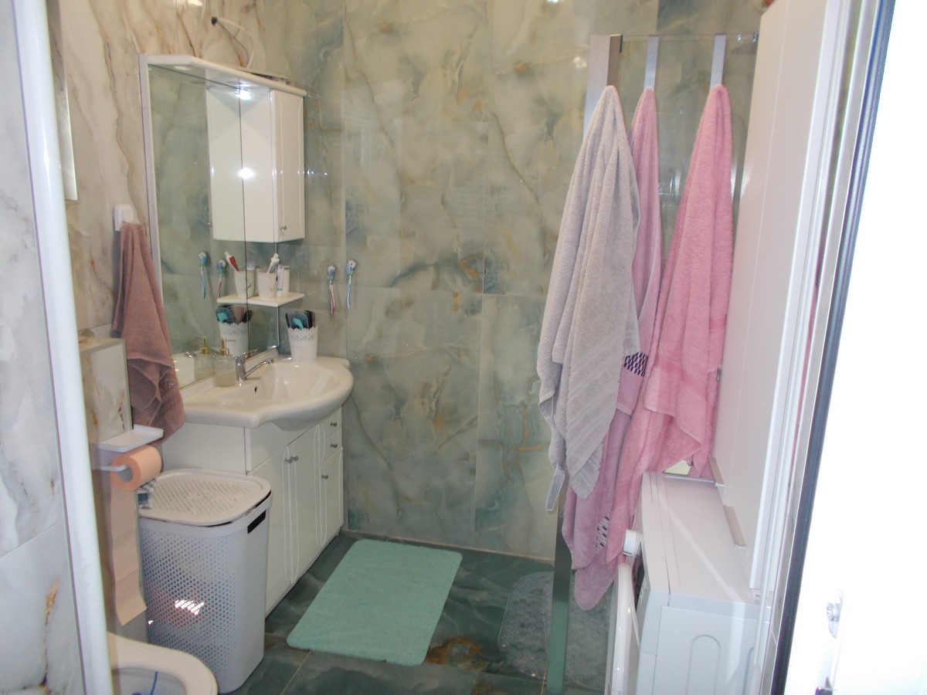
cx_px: 464
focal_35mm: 26
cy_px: 348
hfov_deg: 67.3
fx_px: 696
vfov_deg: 53.1
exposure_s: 1/25
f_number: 3.2
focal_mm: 4.6
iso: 200
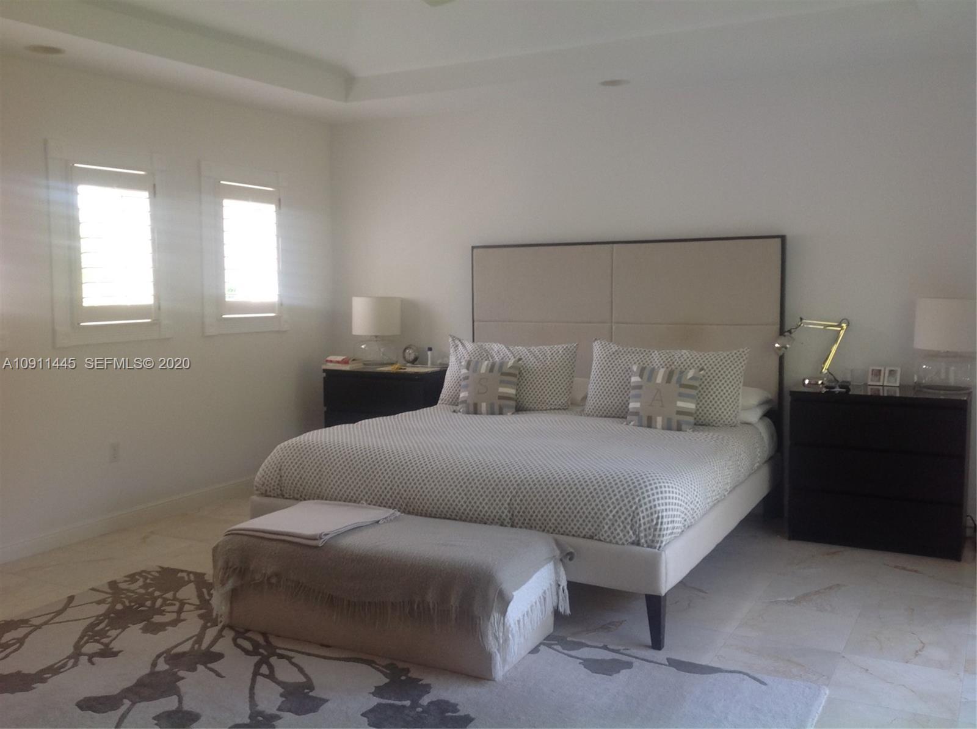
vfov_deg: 40.6
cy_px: 364
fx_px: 986
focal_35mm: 35
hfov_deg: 52.7
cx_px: 488
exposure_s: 1/60
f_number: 2.4
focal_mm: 4.28
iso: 64
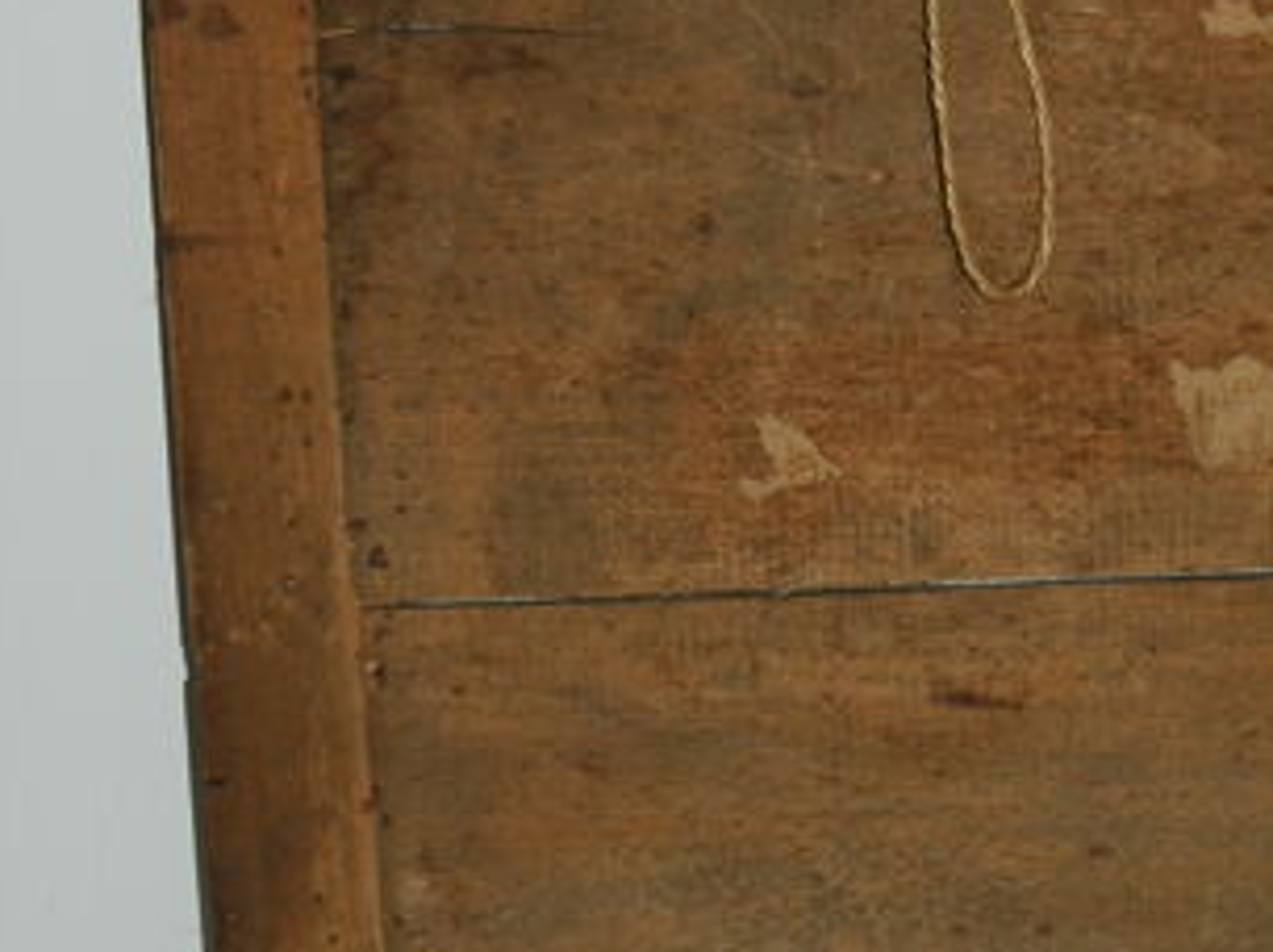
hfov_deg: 14.8
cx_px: 1039
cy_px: 361
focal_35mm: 132
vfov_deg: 11.2
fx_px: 4864
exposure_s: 1/125
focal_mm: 31
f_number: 5.6
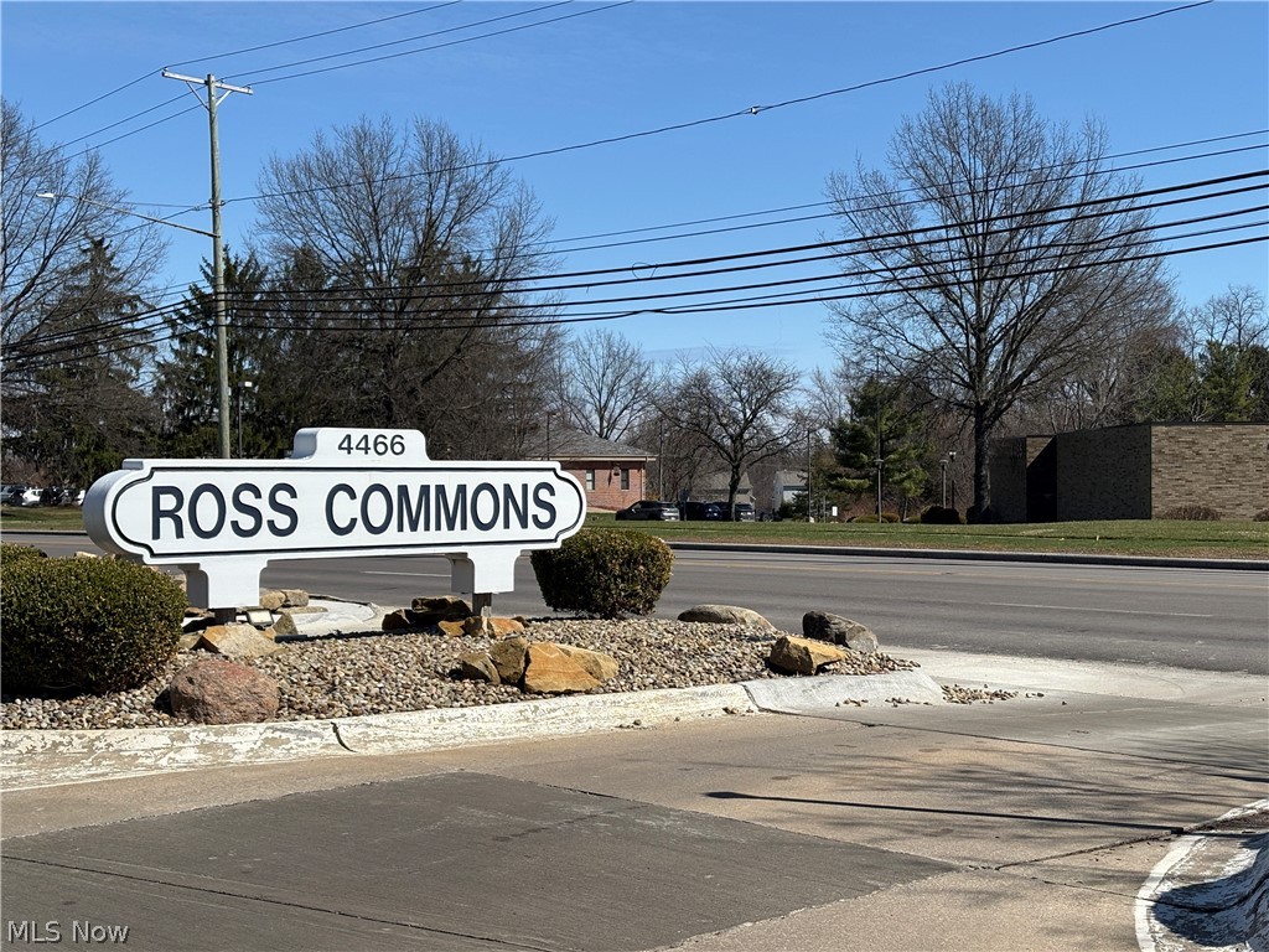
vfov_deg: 28.0
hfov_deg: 36.8
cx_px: 634
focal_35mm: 52
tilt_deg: -0.6
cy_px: 476
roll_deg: +0.8
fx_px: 1906
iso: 32
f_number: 1.6
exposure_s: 1/4630
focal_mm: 5.96
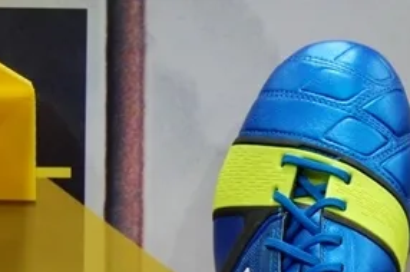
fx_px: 1251
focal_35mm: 110
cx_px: 360
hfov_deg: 18.3
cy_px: 354
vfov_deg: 12.1
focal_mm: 28
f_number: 4.2
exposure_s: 1/40
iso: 400
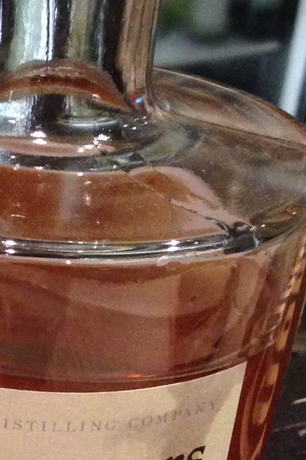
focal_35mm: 125
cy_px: 434
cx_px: -199
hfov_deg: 10.5
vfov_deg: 16.1
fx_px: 1594
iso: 320
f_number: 2.4
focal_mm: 4.12
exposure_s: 1/20
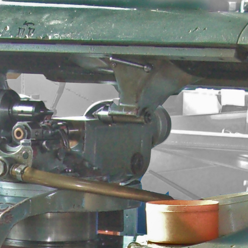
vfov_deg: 8.1
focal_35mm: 211
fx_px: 1710
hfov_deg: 8.2
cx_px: -12
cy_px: 395
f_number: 2.8
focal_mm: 7.9
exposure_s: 1/80
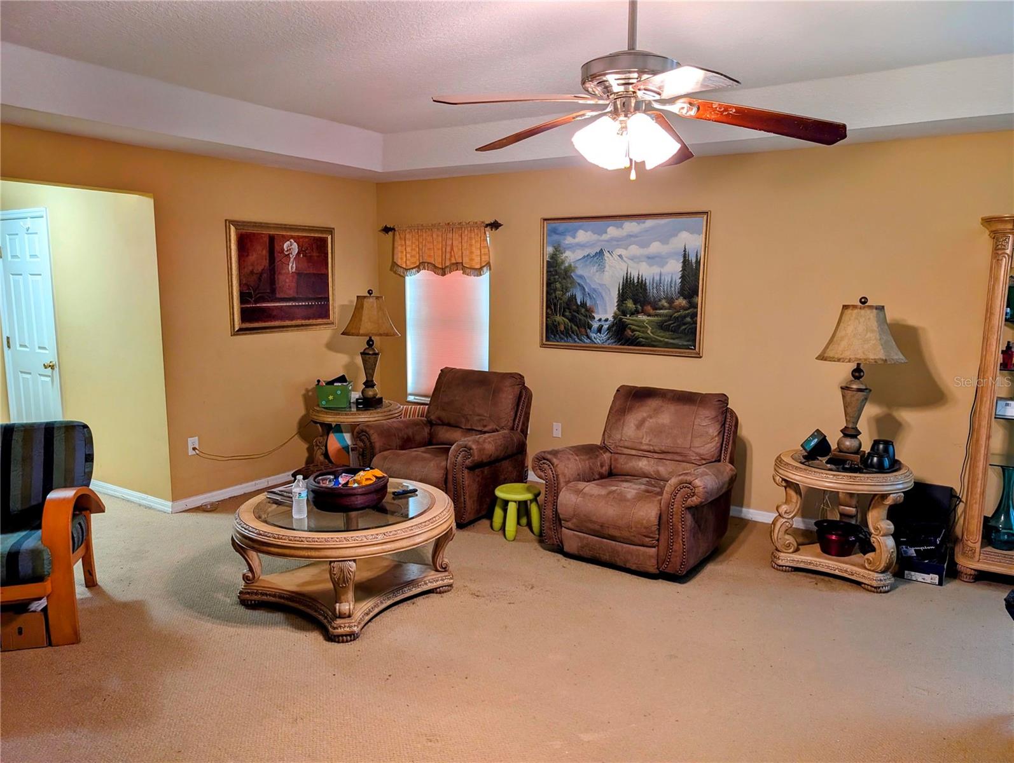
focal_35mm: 24
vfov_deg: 56.9
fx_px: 704
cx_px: 507
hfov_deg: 71.5
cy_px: 382
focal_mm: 6.9
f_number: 1.68
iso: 287
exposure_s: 1/120
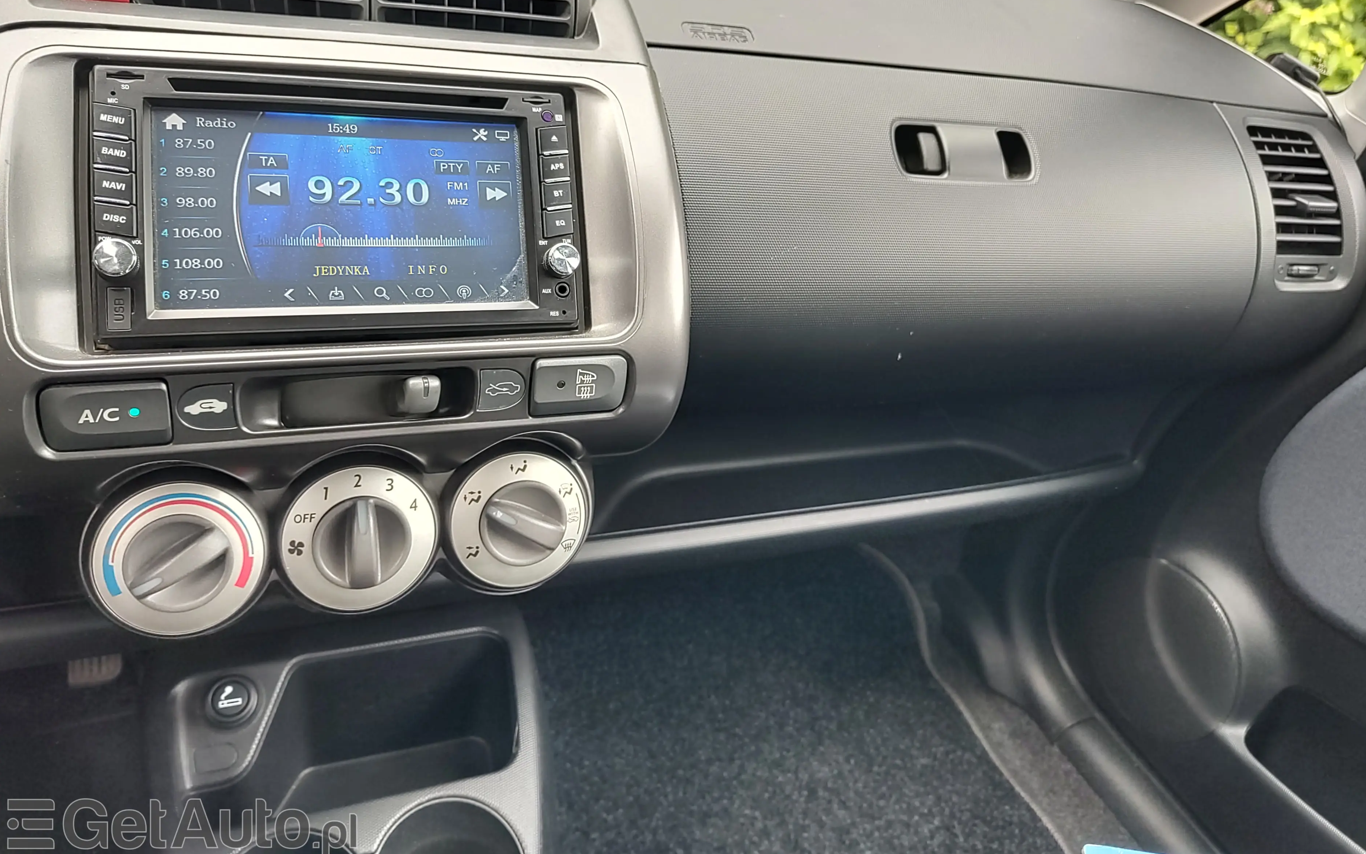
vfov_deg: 49.0
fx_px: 931
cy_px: 340
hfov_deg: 72.5
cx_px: 699
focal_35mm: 25
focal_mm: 5.56
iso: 105
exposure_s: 1/100
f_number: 1.8
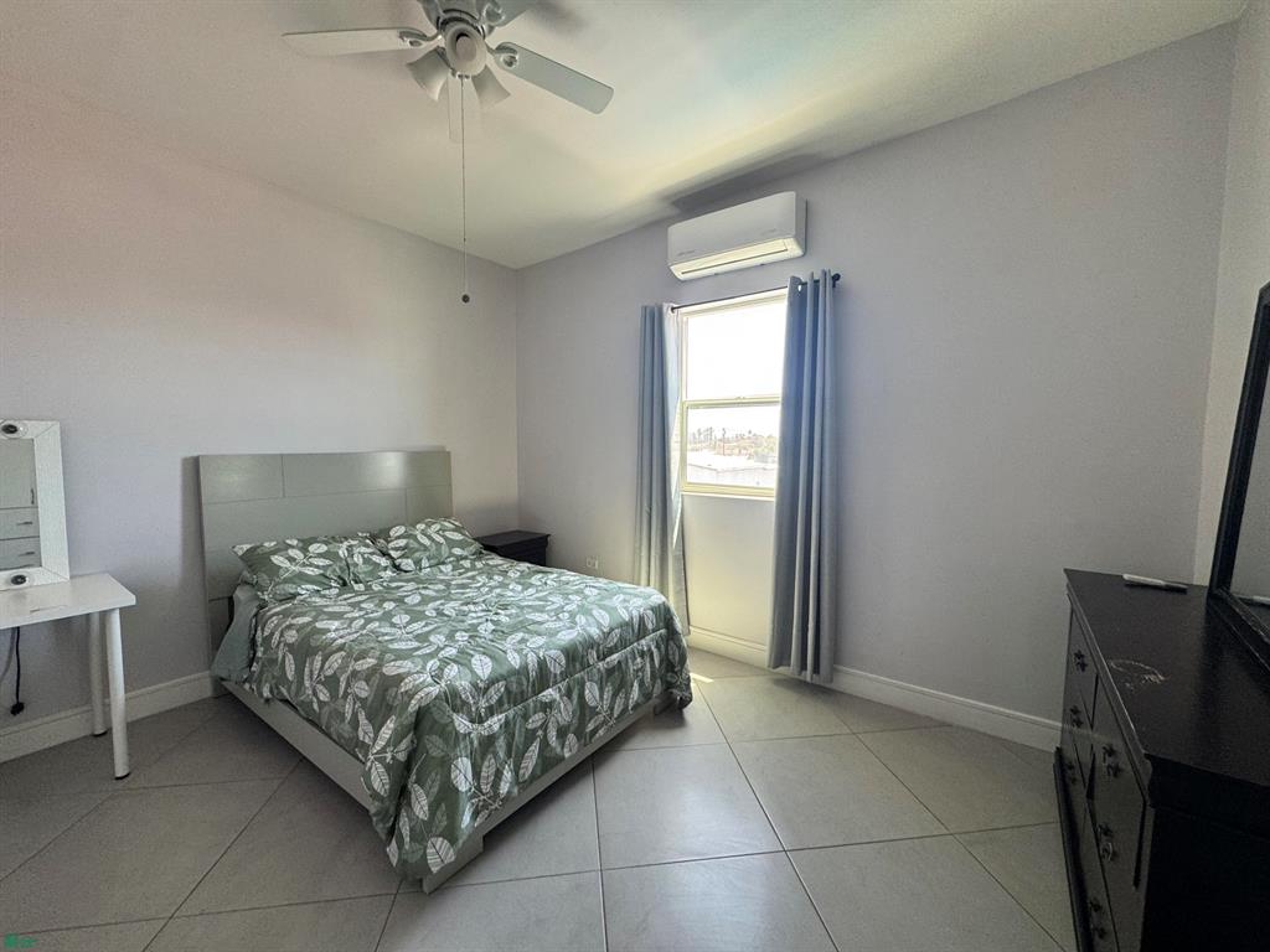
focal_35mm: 14
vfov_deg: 85.7
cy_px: 476
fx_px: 514
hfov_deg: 102.1
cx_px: 635
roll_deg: -0.4
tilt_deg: -3.5
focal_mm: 2.22
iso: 125
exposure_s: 1/120
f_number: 2.2
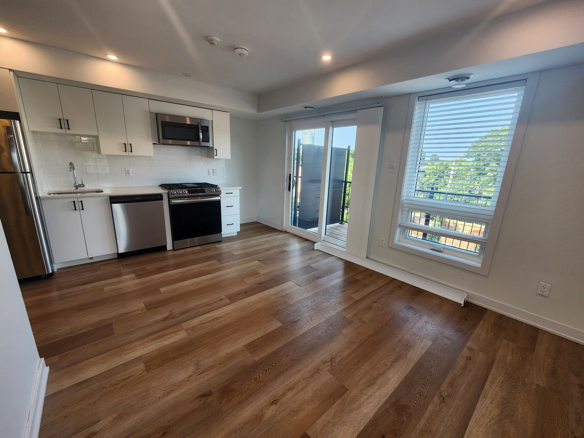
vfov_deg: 89.9
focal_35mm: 13
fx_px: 219
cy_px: 219
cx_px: 292
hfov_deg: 106.2
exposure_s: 1/120
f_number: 2.2
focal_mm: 2.2
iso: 100
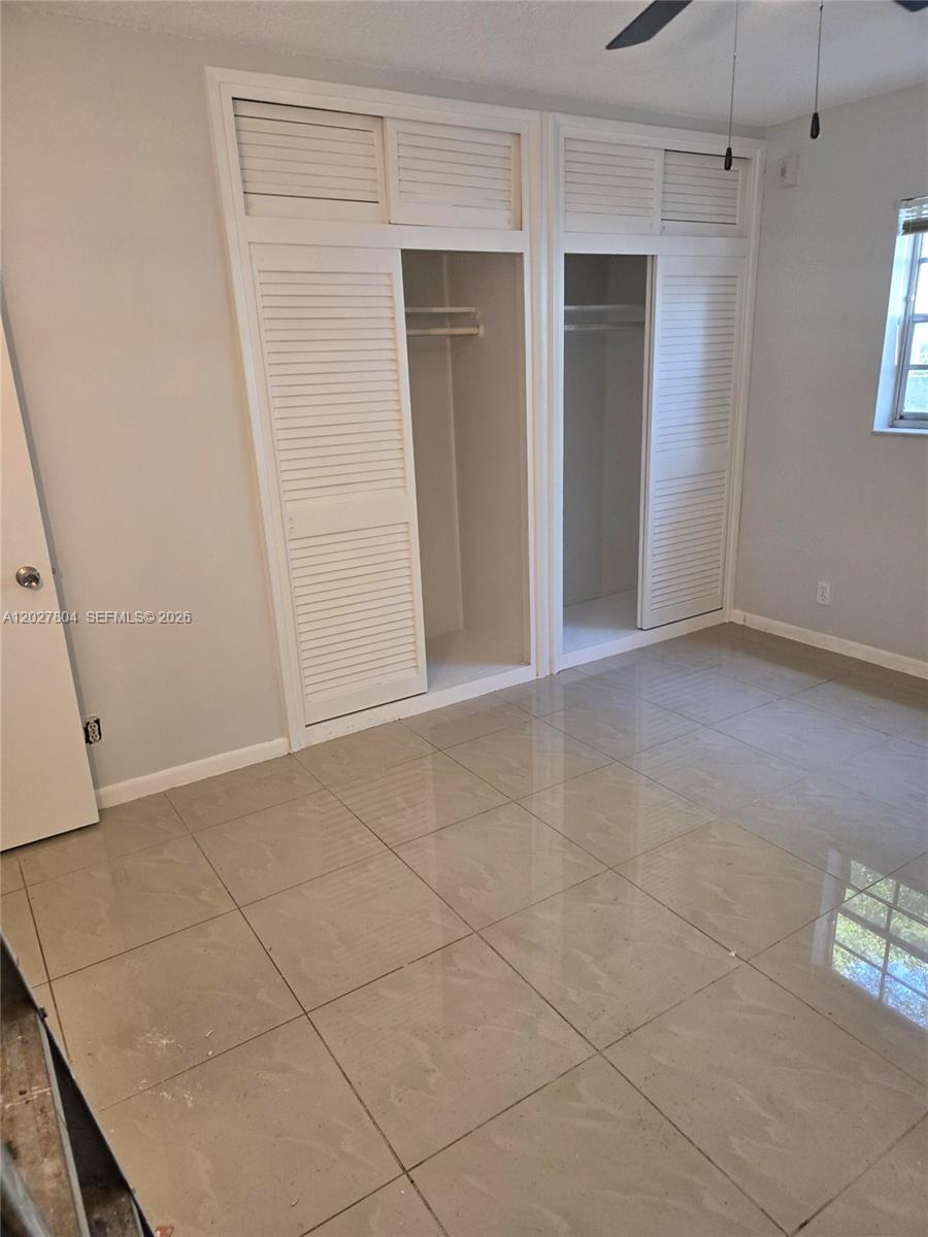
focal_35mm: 23
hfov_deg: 58.9
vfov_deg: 73.9
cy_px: 618
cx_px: 464
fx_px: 822
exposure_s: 1/120
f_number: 1.8
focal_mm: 5.4
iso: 200
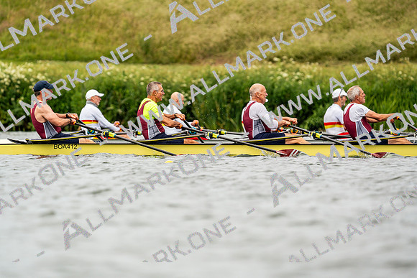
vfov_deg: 3.3
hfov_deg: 4.9
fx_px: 4889
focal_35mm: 422
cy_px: 139
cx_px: 208
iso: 250
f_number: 6.3
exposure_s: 1/2000
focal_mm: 422
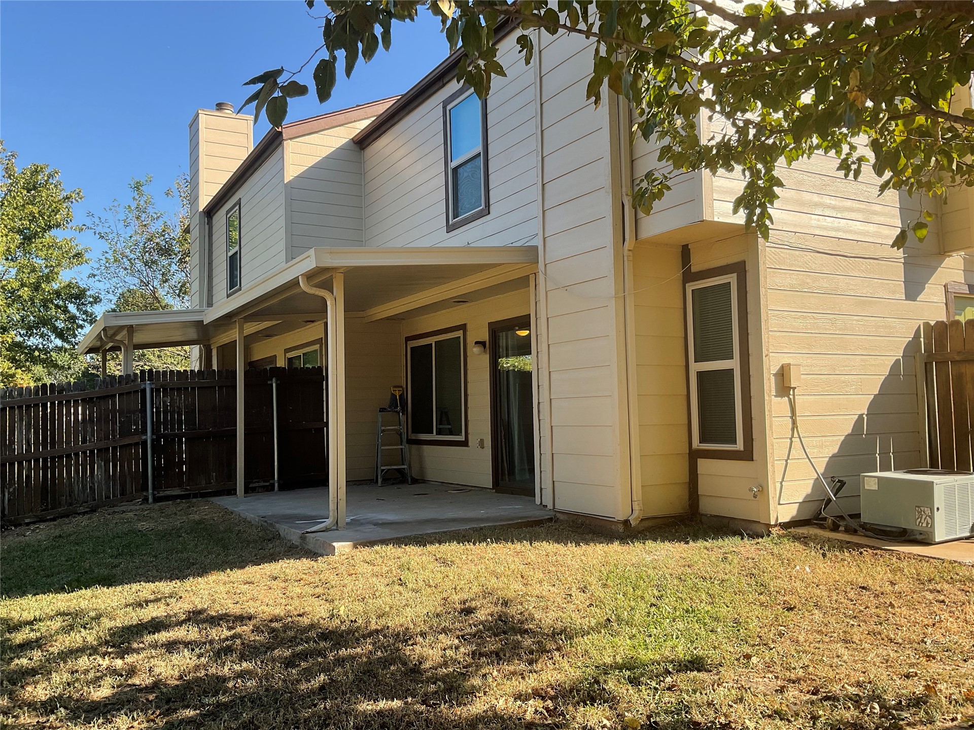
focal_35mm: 29
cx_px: 487
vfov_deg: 48.2
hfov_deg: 61.7
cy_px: 365
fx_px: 816
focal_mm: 3
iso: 16
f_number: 1.8
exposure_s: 1/728
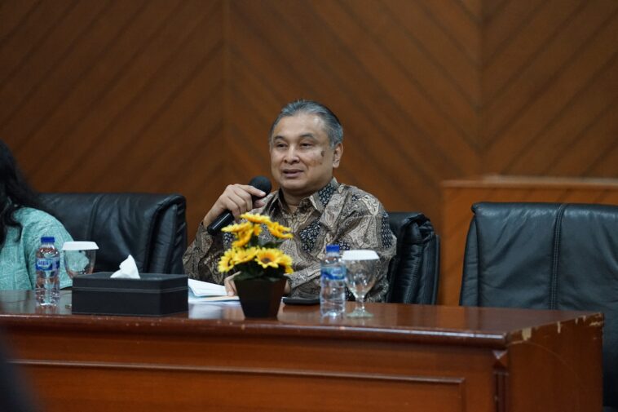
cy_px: 206
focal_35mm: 200
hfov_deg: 10.3
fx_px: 3432
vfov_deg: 6.9
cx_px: 309
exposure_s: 1/200
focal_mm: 200
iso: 6400
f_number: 3.5
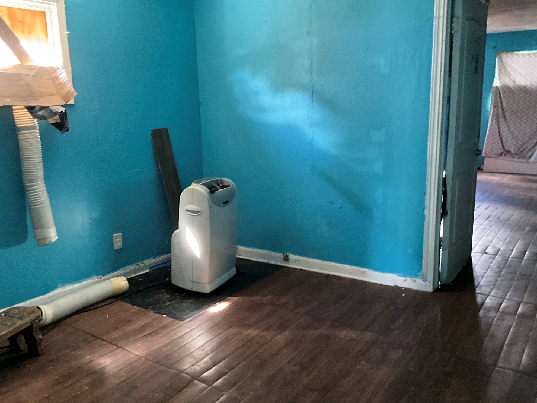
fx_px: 465
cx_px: 262
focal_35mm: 30
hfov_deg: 60.0
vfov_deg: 46.8
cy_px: 205
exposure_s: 1/30
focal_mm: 3
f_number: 1.8
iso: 400
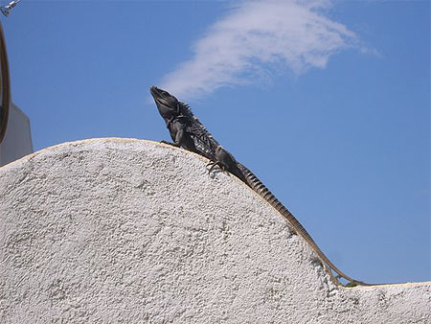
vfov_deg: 14.1
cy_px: 162
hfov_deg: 18.7
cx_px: 216
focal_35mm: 105
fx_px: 1308
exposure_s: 1/350
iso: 50
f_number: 10
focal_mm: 17.4
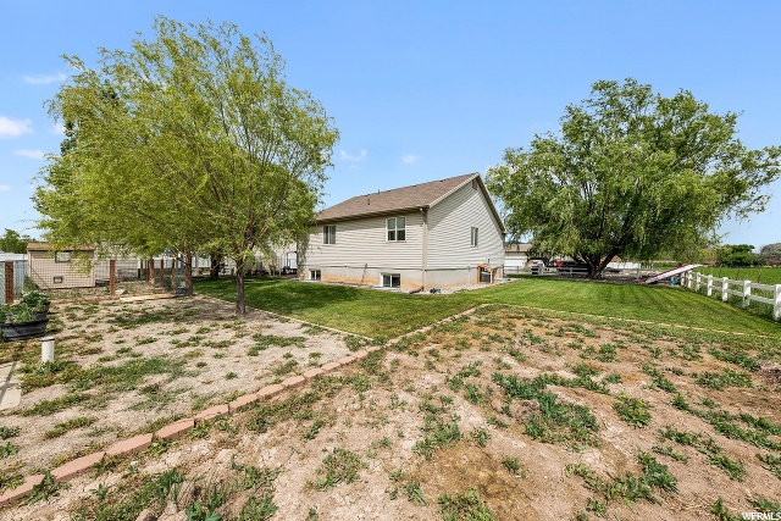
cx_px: 390
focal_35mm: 12
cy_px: 260
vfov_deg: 90.0
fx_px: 260
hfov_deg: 112.6
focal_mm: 12
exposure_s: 1/320
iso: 100
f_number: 8
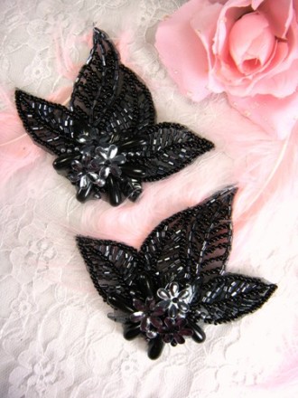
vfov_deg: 52.6
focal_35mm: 35
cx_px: 149
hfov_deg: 40.7
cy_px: 199
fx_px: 402
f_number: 3.8
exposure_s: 1/127
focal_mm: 5.9
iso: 64
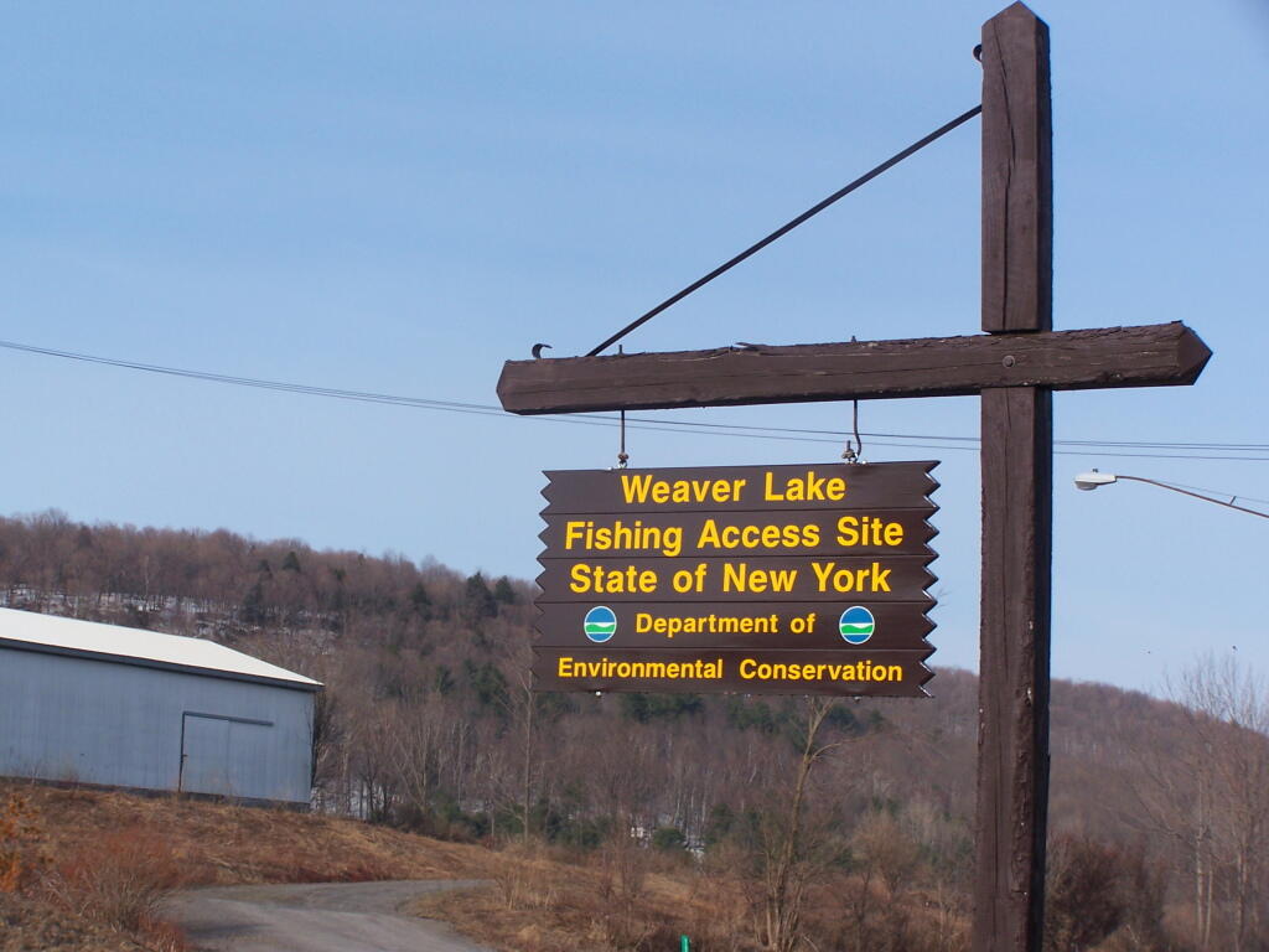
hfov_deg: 23.8
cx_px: 634
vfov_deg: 18.0
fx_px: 3006
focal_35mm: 82
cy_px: 476
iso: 80
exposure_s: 1/640
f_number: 4.5
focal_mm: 13.7
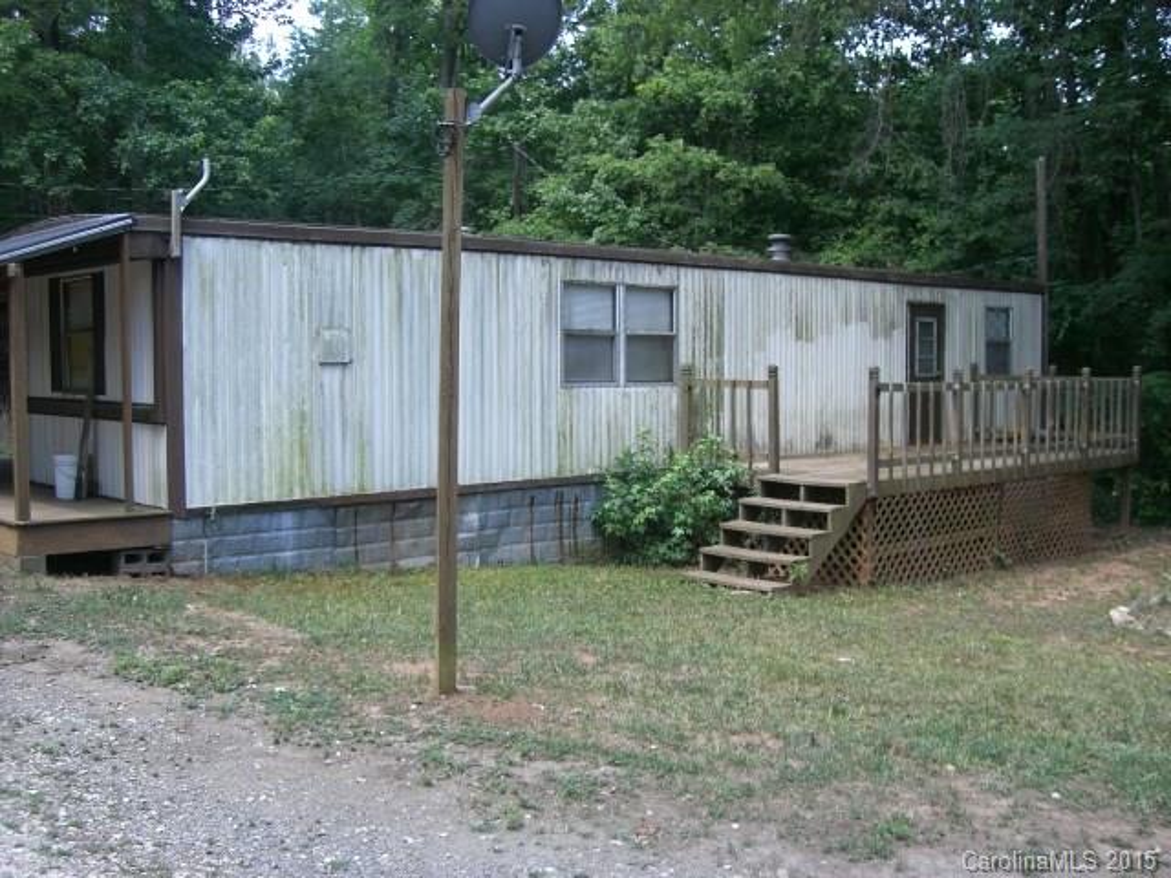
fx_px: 1285
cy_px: 439
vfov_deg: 37.7
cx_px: 586
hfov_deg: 49.0
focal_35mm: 38
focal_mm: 6.2
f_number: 2.7
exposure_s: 1/125
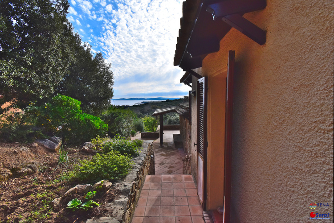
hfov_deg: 100.4
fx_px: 139
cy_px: 112
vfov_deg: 77.3
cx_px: 167
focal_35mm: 15
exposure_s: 1/500
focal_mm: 10
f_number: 11
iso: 360
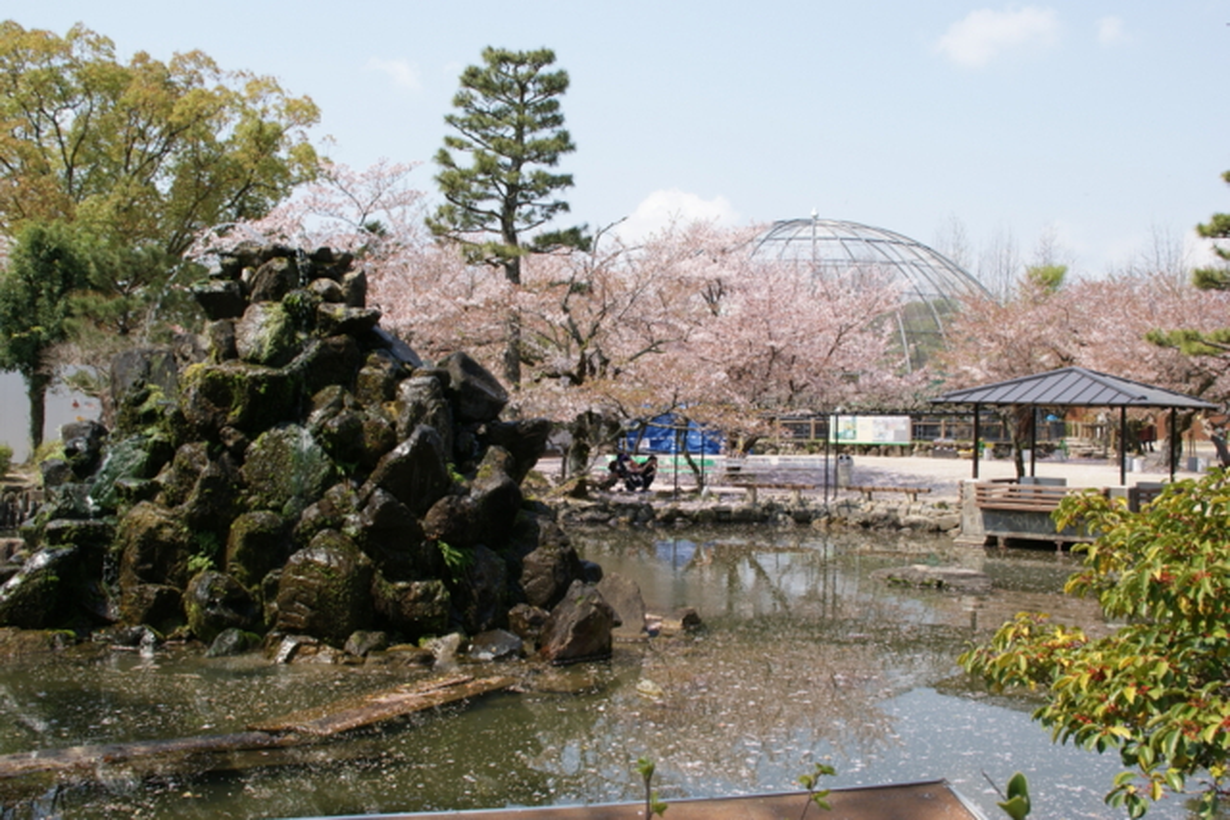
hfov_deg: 49.5
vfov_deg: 34.2
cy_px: 410
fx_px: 1333
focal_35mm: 39
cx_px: 615
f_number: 11
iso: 100
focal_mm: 26
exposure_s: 1/80
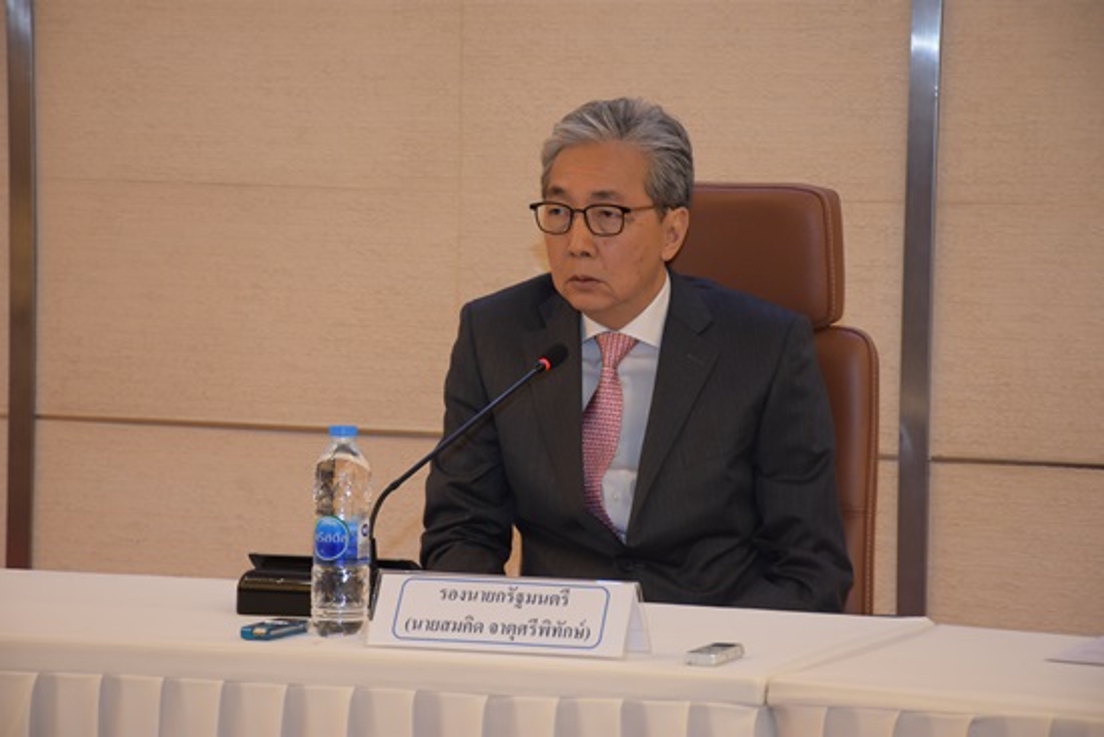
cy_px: 368
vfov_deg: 9.6
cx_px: 552
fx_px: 4371
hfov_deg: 14.4
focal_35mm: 142
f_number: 7.1
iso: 1250
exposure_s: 1/80
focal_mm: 95
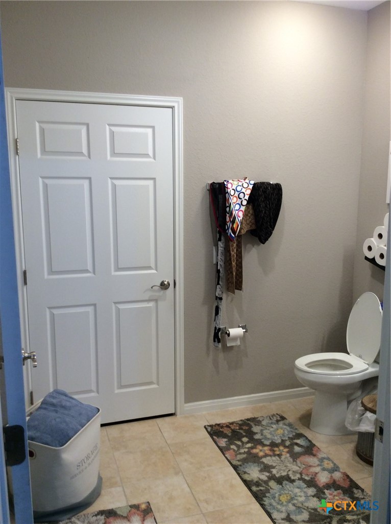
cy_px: 262
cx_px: 196
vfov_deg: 56.9
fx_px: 483
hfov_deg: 44.0
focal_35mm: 32
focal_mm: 3.3
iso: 40
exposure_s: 1/24
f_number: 2.4
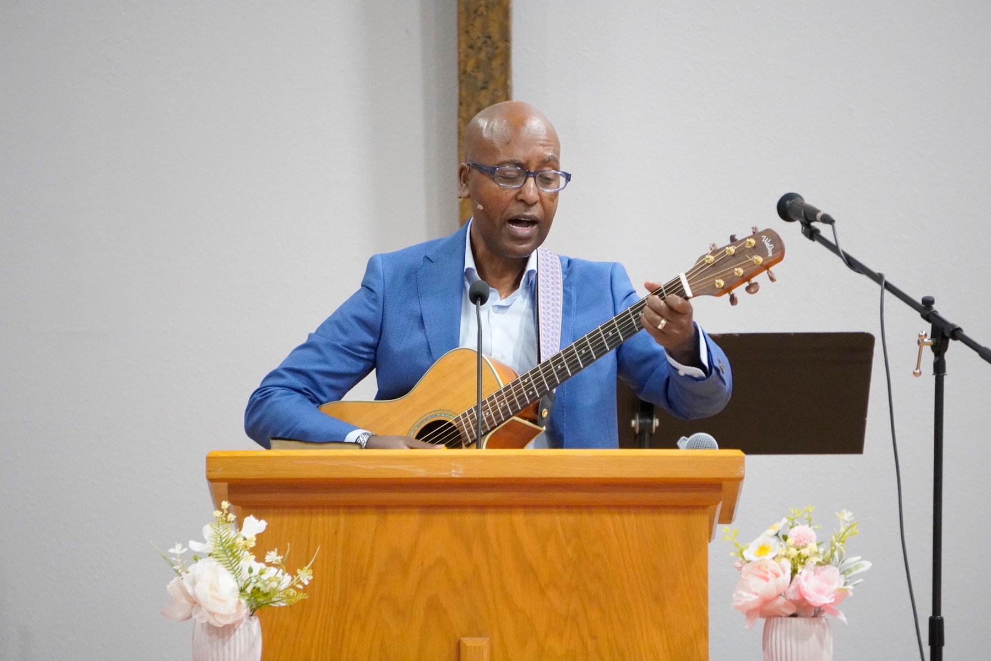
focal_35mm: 315
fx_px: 8671
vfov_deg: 4.4
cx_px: 496
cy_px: 330
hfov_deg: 6.5
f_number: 6.3
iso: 6400
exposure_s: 1/80
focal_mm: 210
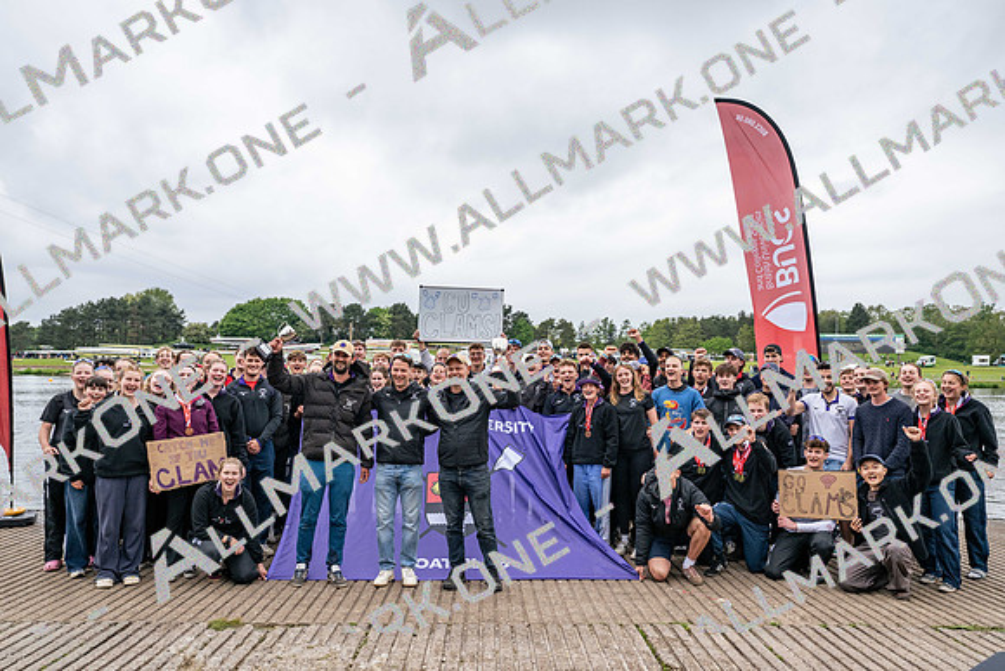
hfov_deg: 67.4
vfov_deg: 48.0
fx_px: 754
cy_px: 336
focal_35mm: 27
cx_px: 502
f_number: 4
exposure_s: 1/500
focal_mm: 27
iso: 320
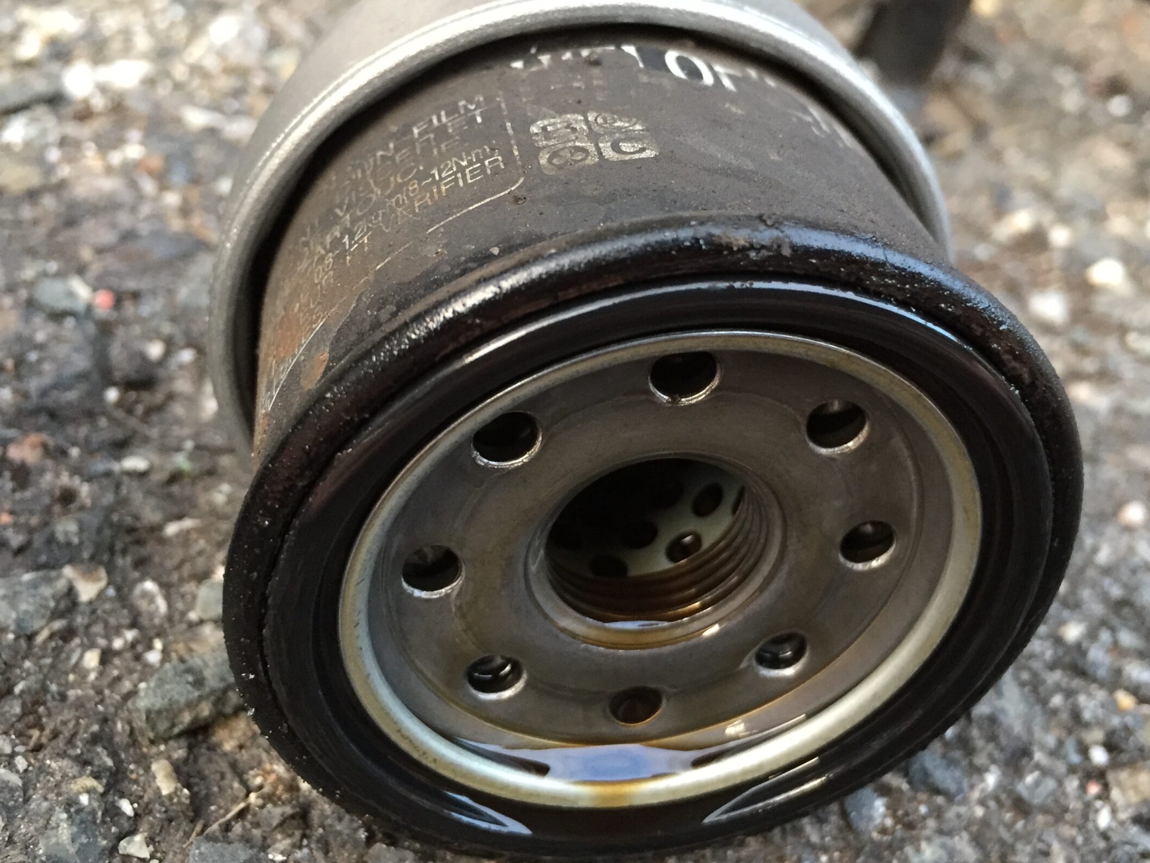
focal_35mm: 35
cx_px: 621
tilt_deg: -30.7
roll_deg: -11.7
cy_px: 417
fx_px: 1163
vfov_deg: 40.7
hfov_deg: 52.6
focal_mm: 4.15
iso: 250
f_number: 2.2
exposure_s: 1/33
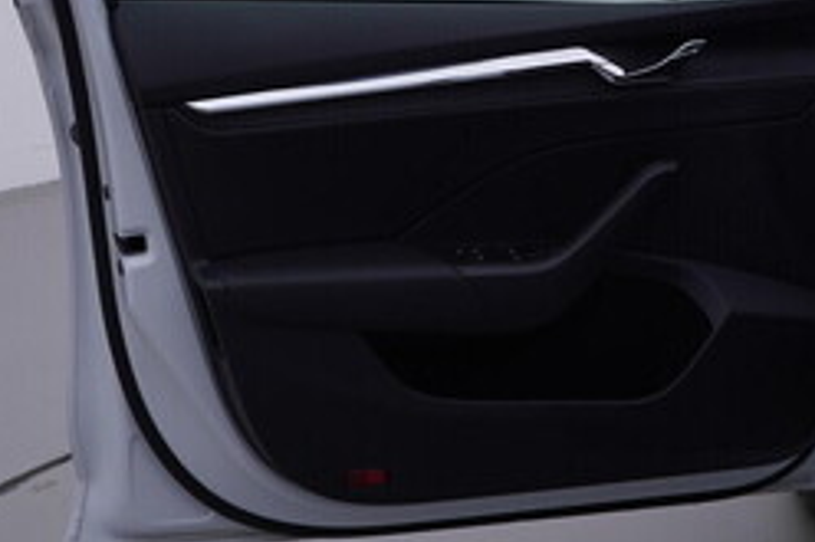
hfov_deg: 25.4
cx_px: 414
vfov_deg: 16.8
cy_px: 74
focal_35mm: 80
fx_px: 1810
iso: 125
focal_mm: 24
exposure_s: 1/100
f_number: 4.5
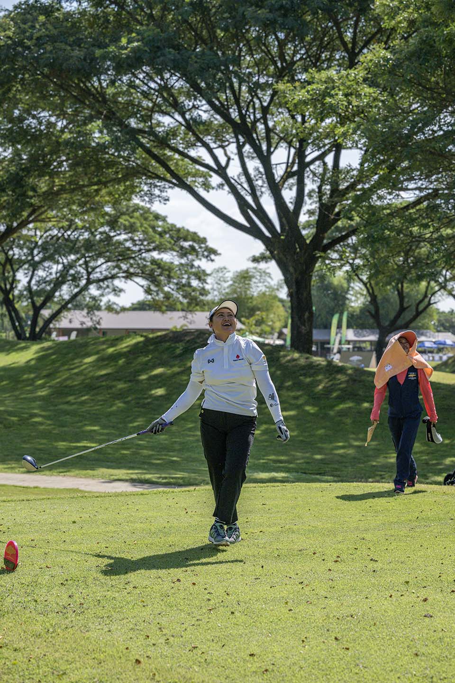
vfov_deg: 26.7
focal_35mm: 76
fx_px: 1441
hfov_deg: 17.9
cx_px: 228
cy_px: 342
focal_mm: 76
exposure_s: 1/5000
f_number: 4.5
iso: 500
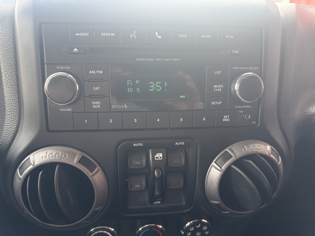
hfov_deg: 67.3
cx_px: 158
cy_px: 118
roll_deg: -2.7
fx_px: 237
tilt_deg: -23.9
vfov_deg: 53.1
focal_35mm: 26
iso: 125
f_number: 1.6
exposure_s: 1/116
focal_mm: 5.96
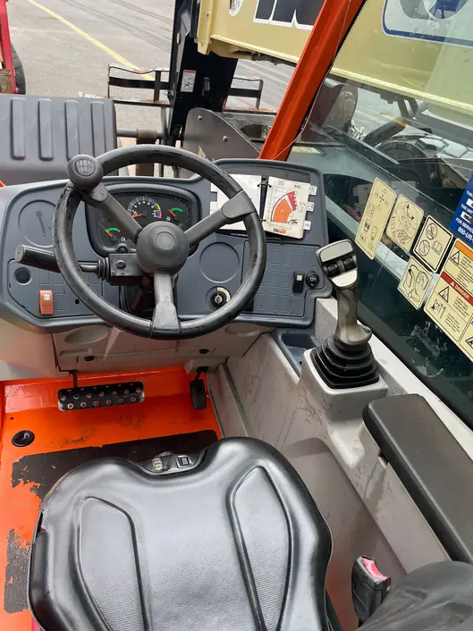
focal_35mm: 27
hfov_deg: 51.3
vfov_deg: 65.3
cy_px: 325
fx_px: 492
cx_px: 237
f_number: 1.6
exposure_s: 1/121
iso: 100
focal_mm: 4.2
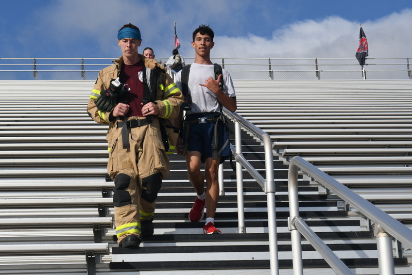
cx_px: 206
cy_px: 138
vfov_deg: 16.6
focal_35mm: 82
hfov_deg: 24.8
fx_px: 938
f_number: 13
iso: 400
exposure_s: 1/640
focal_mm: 55
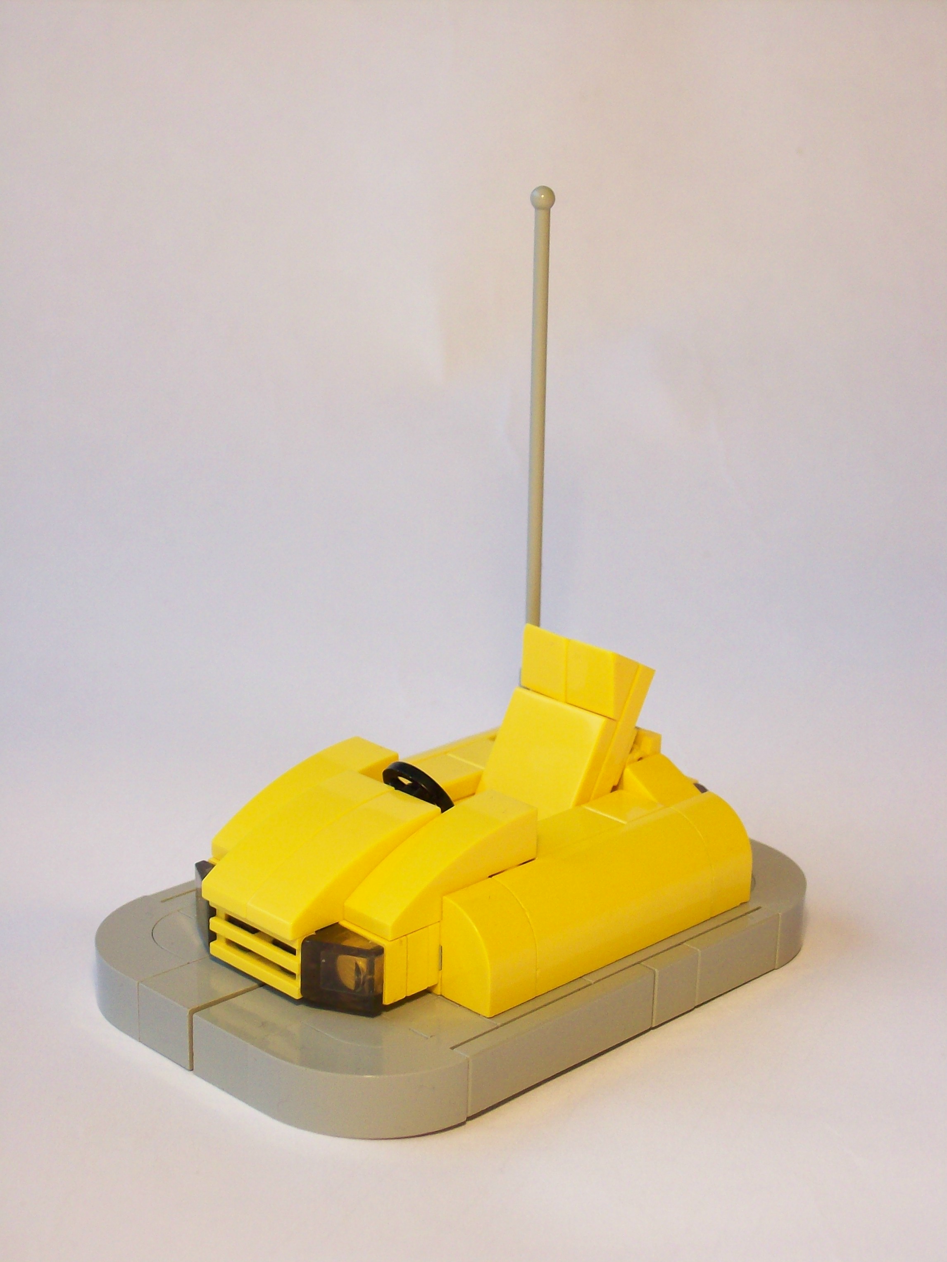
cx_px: 474
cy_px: 631
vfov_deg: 27.8
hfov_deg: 21.0
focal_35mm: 70
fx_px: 2553
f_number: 3.8
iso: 160
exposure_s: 1/44.9
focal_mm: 11.6
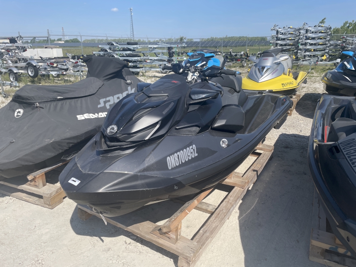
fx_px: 267
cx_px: 178
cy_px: 134
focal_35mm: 26
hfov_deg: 67.3
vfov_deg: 53.1
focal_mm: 4.2
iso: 32
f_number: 1.6
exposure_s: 1/3205
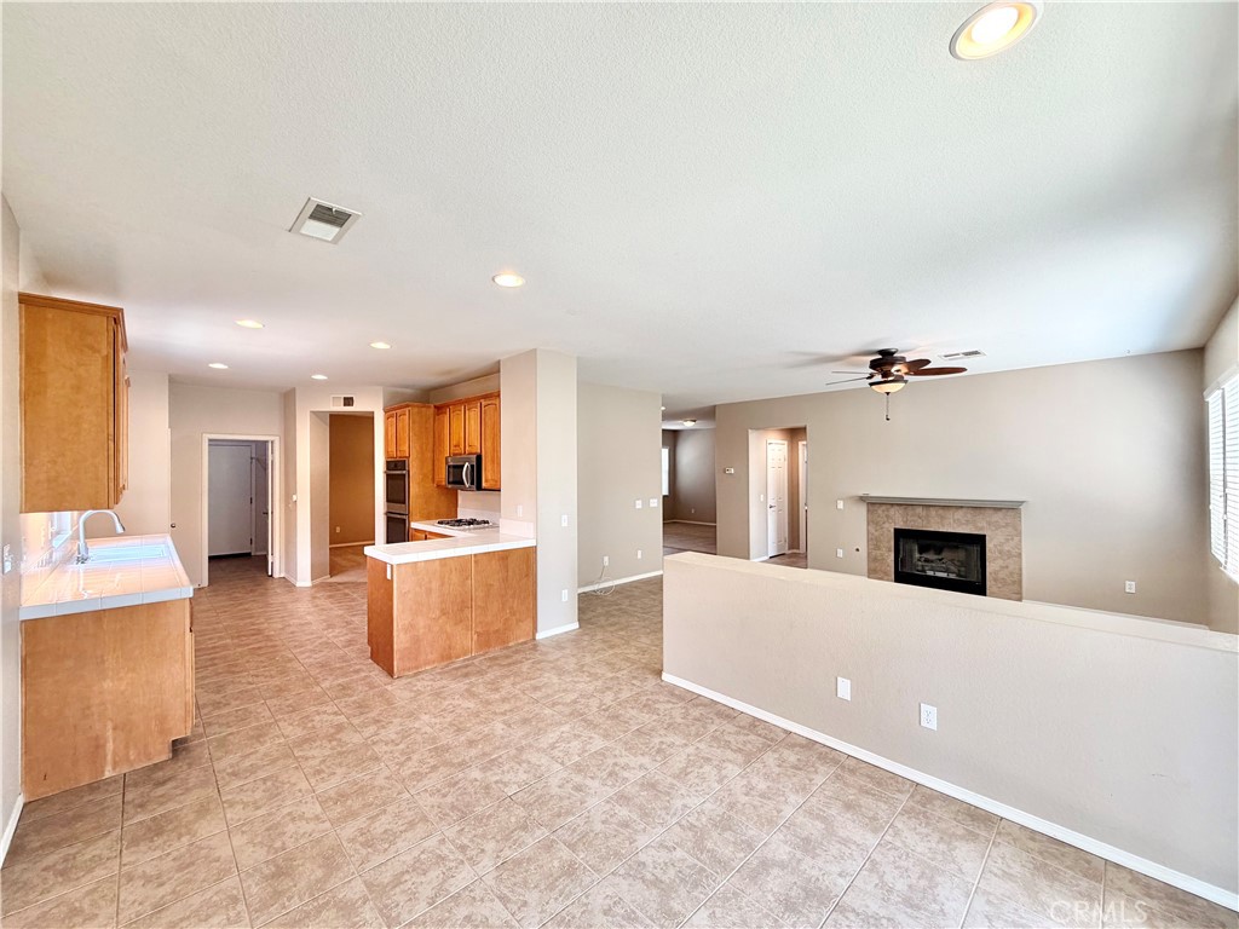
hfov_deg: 102.1
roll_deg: +0.5
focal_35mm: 14
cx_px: 620
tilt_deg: +0.0
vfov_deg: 85.7
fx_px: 501
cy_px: 464
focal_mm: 2.22
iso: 125
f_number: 2.2
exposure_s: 1/120
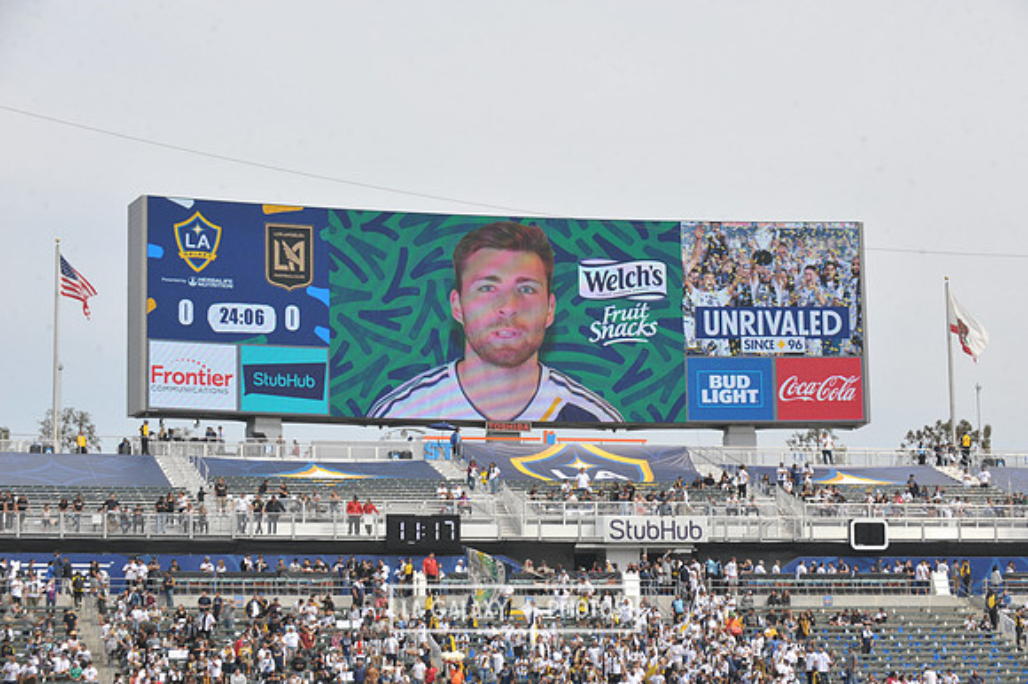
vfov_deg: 13.4
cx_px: 514
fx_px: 2911
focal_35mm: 102
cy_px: 342
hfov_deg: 20.0
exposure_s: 1/400
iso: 200
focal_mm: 102
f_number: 10
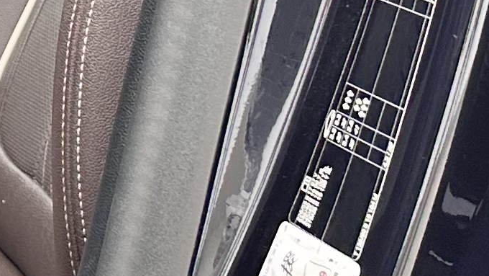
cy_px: -112
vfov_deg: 7.7
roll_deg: -0.7
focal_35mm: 155
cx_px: -441
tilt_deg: -5.1
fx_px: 2010
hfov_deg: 12.5
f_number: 1.78
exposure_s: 1/50
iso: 125
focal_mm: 6.86
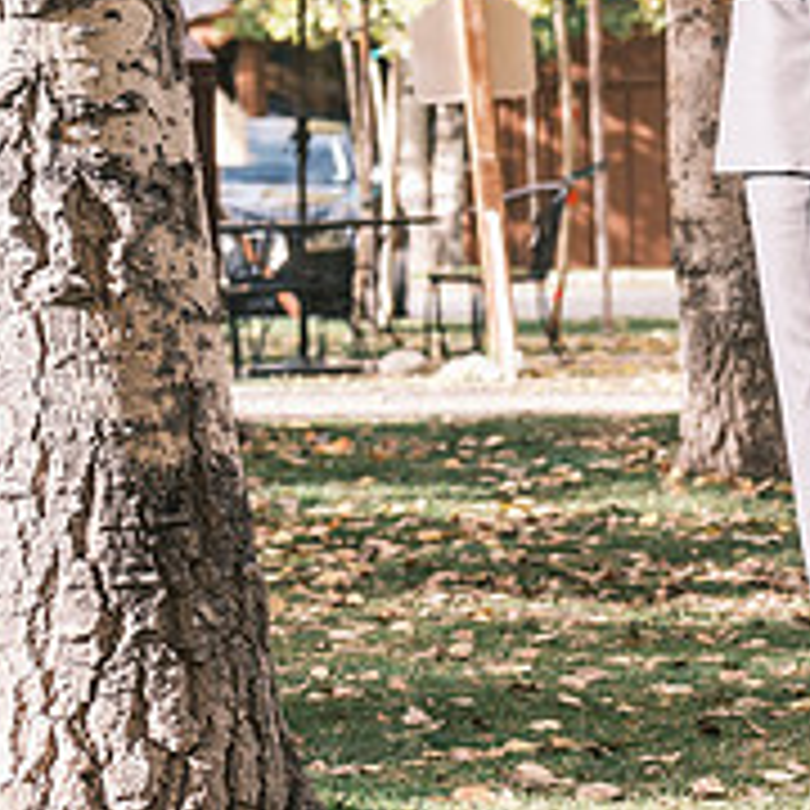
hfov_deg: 7.6
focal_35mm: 230
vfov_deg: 7.6
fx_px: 6089
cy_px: -56
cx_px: 927
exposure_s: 1/500
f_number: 4
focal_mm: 56.3
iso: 400
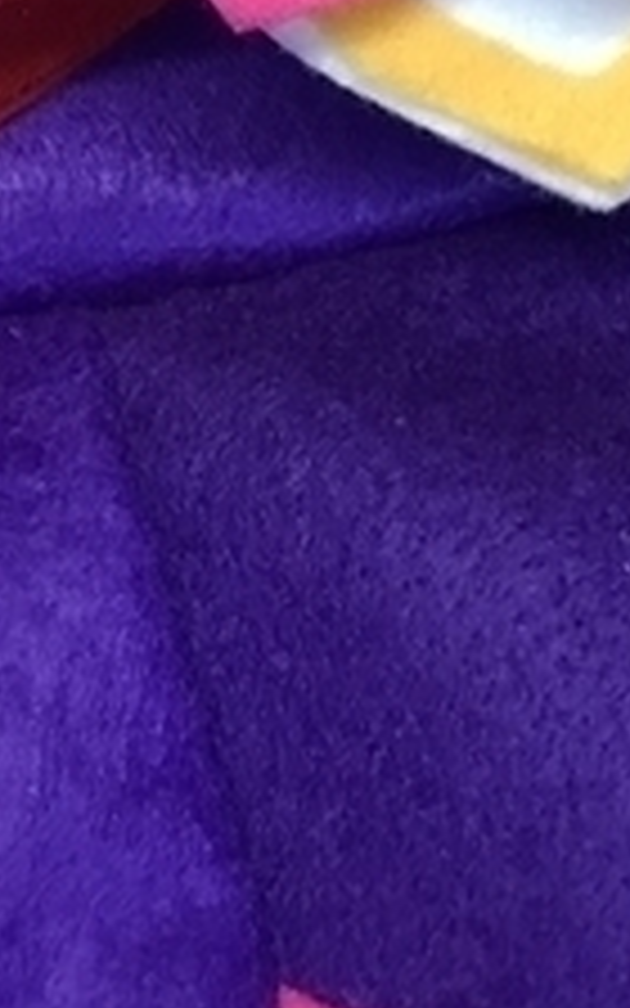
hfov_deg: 12.3
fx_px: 2912
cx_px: 166
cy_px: -72
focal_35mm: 106
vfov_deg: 18.9
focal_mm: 3.99
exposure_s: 1/25
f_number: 1.8
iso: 40
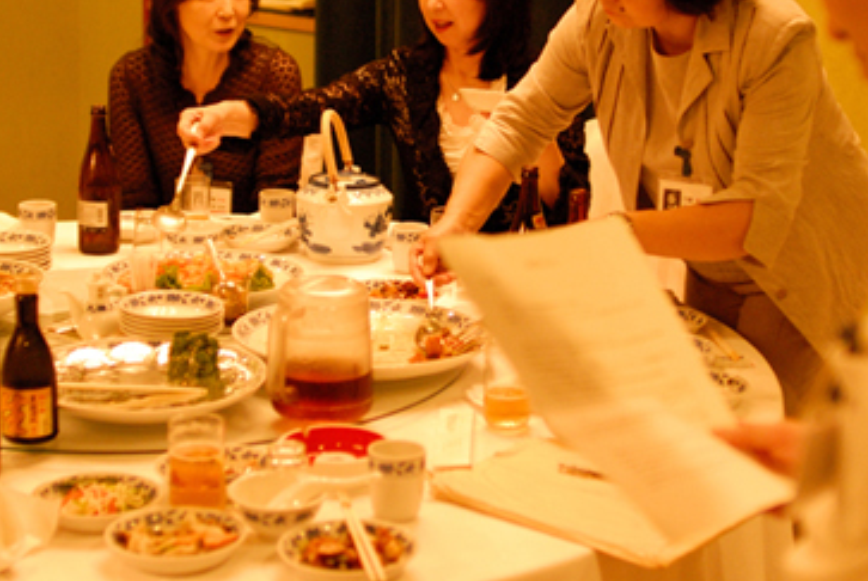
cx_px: 481
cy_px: 157
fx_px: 1786
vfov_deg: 18.4
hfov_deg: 27.3
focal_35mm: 74
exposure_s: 1/80
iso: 800
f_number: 2
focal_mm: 28
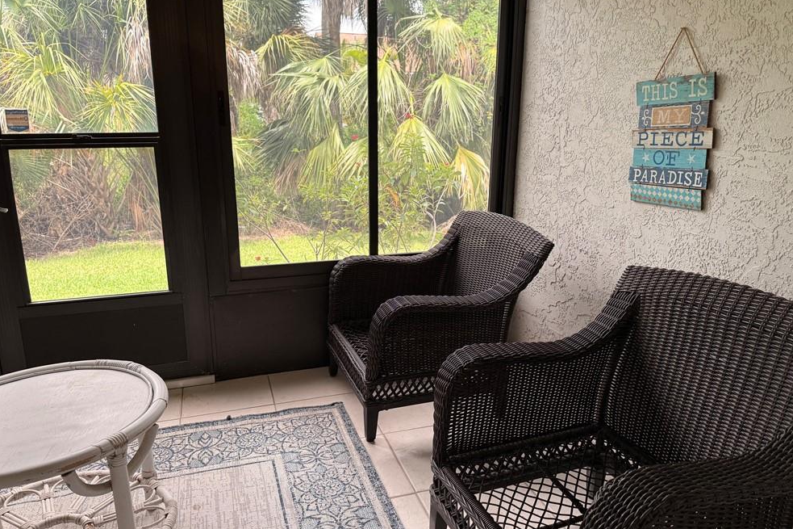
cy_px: 253
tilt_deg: -13.4
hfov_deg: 69.4
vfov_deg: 49.5
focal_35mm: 26
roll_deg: +0.2
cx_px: 397
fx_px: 573
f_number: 1.78
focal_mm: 6.76
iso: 160
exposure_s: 1/121
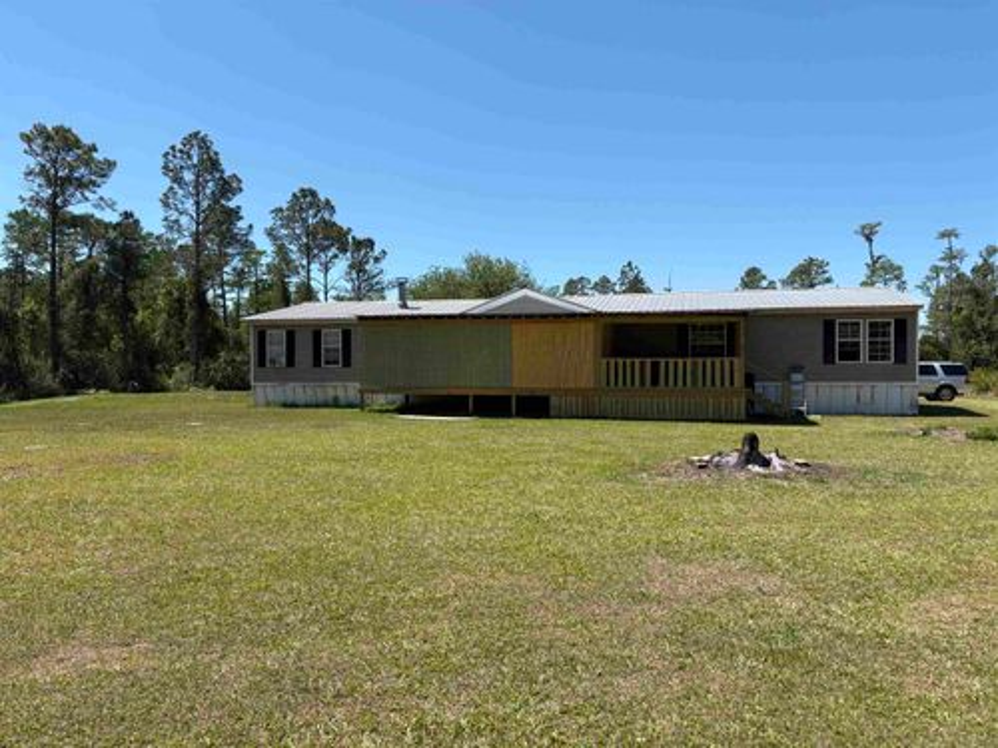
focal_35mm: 26
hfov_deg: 67.3
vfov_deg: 53.1
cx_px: 499
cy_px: 374
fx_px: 750
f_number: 1.6
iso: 50
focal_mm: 5.96
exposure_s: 1/3279
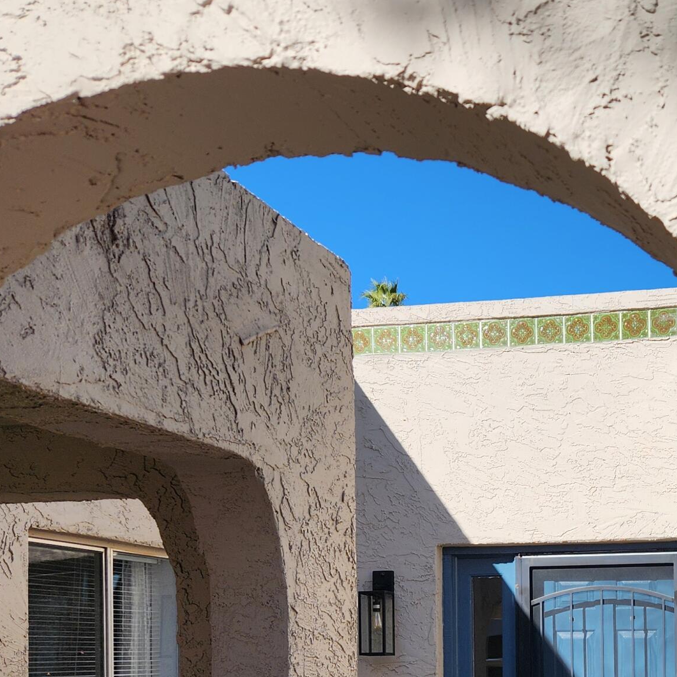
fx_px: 1173
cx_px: 616
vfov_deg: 30.5
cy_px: 638
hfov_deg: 30.7
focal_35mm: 53
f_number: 1.8
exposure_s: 1/1789
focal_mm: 5.4
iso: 20
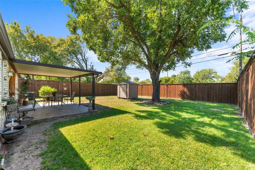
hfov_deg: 104.2
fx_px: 99
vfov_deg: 81.2
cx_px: 128
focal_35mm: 14
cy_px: 85
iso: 640
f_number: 9
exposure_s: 1/80
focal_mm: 14
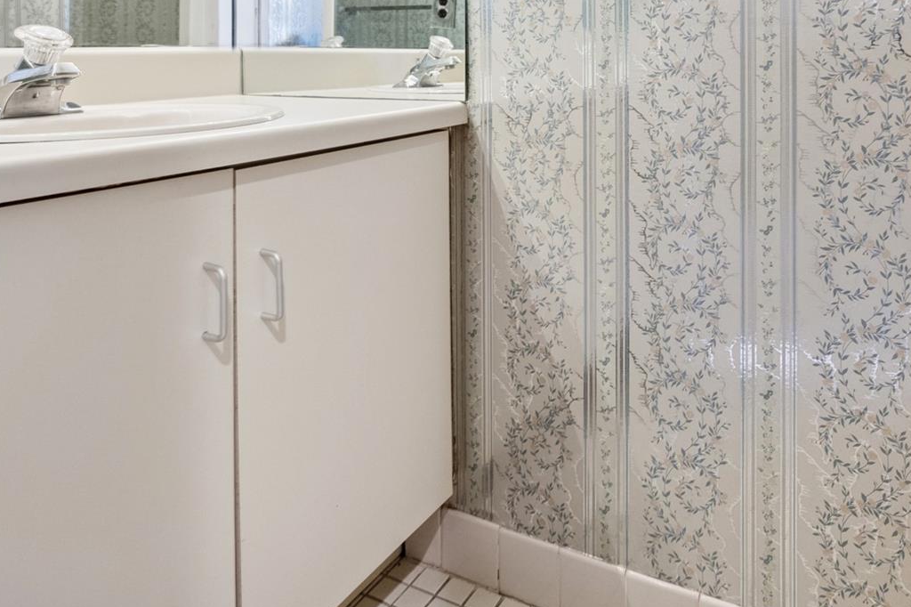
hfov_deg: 65.2
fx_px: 708
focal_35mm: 28
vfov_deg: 41.7
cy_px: 35
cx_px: 520
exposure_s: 1/40
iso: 1250
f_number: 8
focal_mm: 14
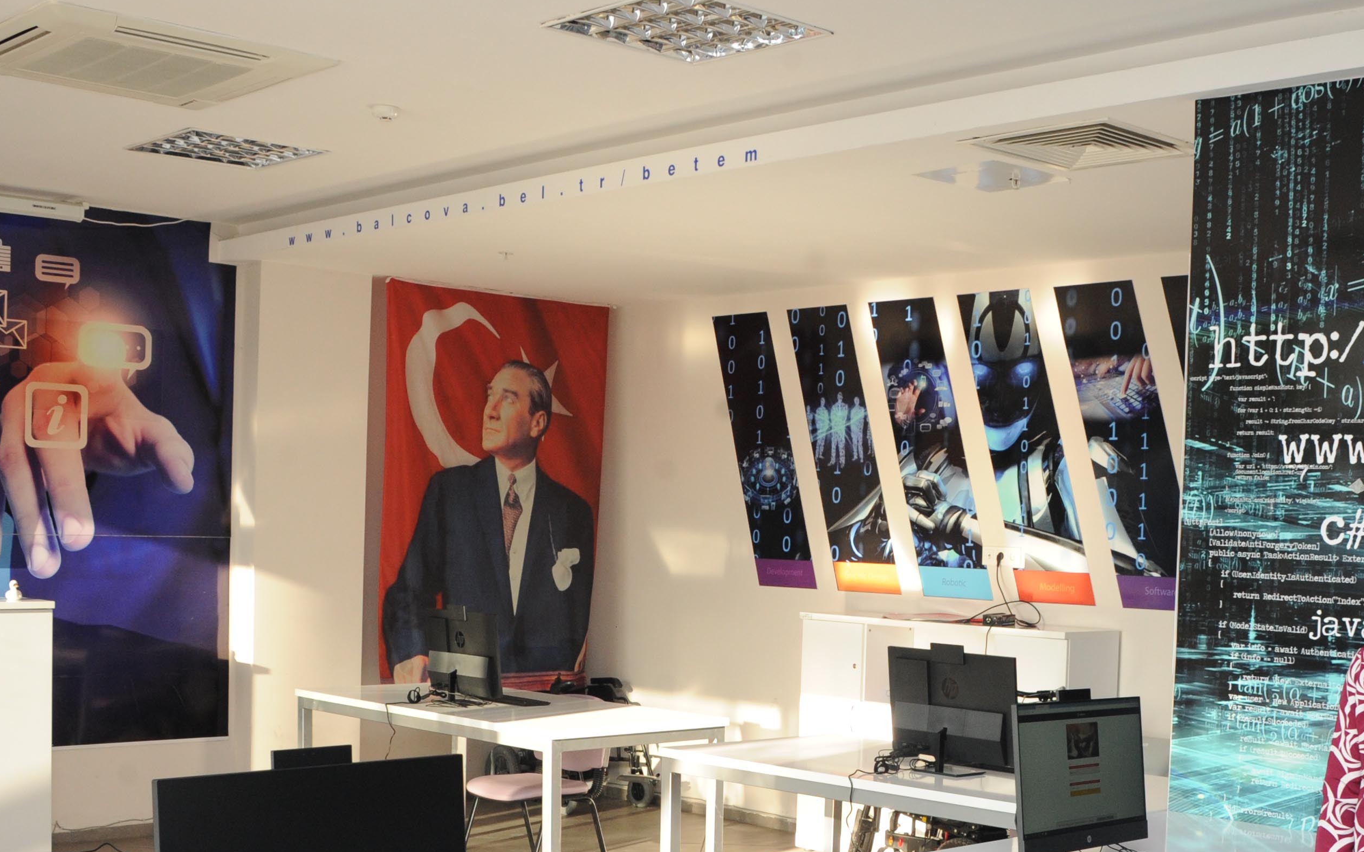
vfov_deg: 26.6
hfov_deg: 41.6
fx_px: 1784
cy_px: 620
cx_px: 825
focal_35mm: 48
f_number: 7.1
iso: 1600
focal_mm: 28
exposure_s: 1/250
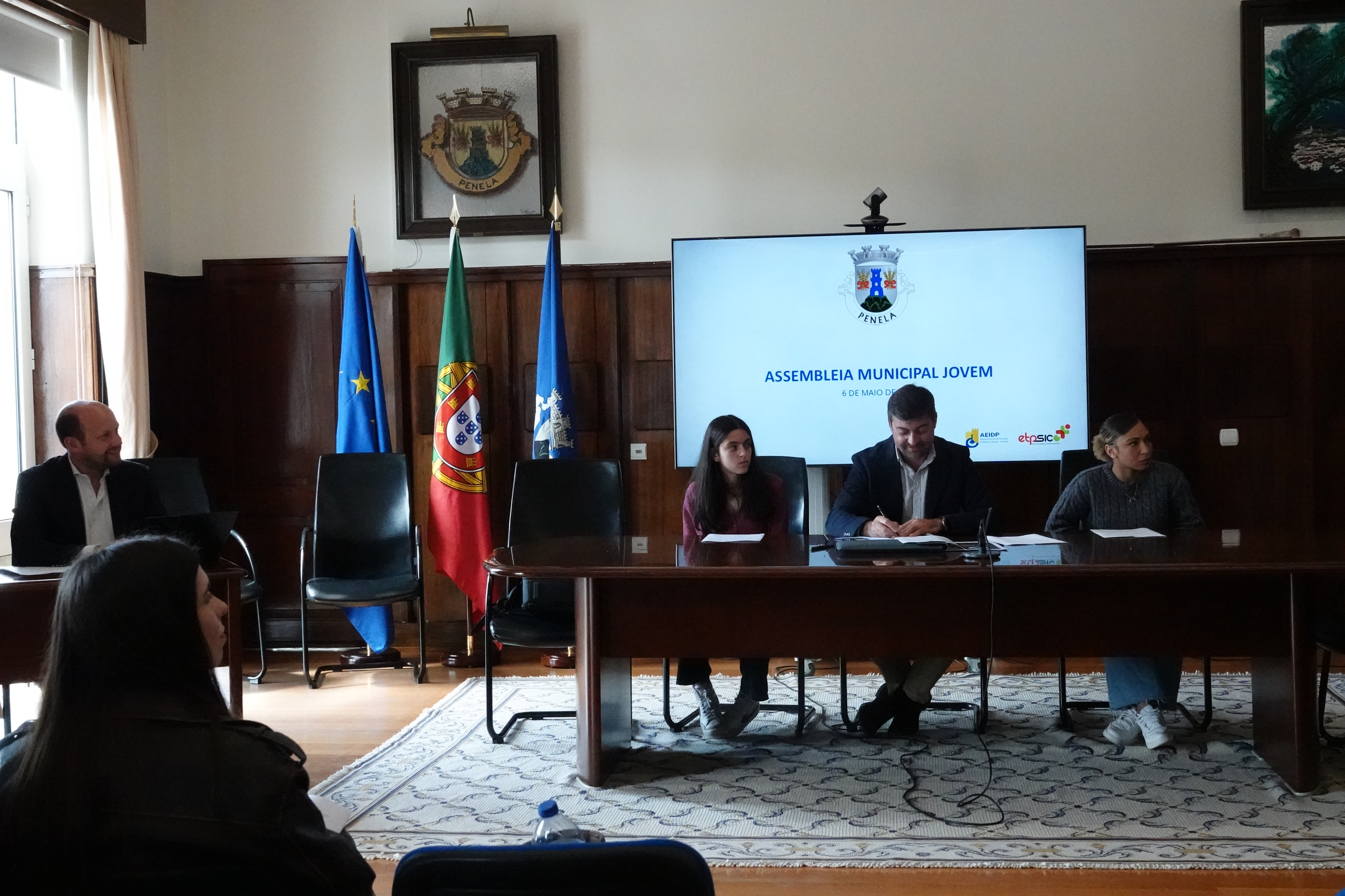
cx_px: 672
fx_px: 1606
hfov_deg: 45.4
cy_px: 448
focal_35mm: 43
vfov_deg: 31.2
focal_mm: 15.73
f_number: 4
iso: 5000
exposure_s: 1/800
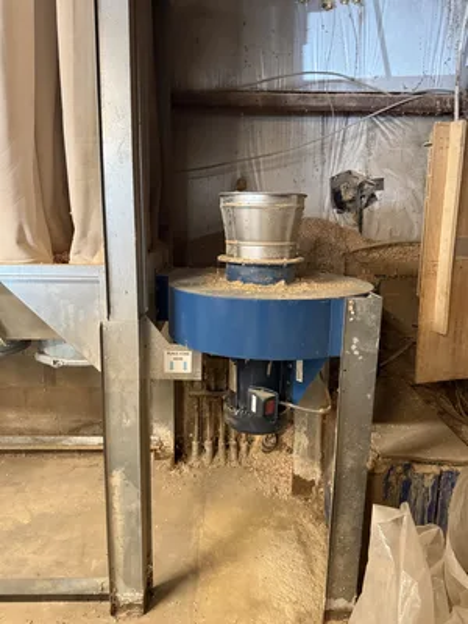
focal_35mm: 24
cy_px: 312
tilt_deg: -10.4
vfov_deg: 71.6
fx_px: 433
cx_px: 234
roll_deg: +0.0
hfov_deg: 56.8
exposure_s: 1/59
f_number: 1.78
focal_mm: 6.76
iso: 800
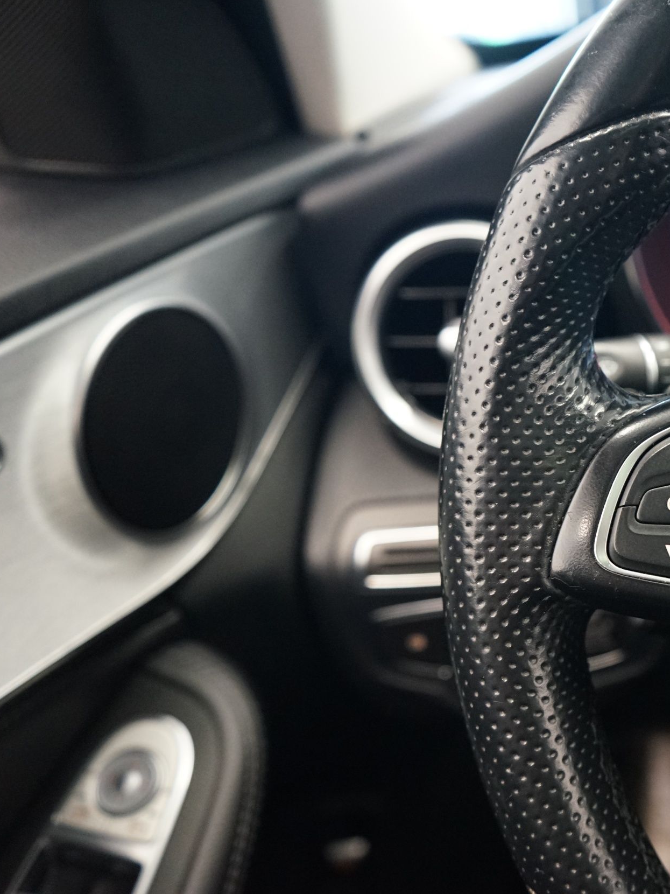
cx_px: 640
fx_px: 1084
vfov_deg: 44.8
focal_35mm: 42
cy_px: 447
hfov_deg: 32.1
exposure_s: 1/60
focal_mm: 29
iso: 4000
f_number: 4
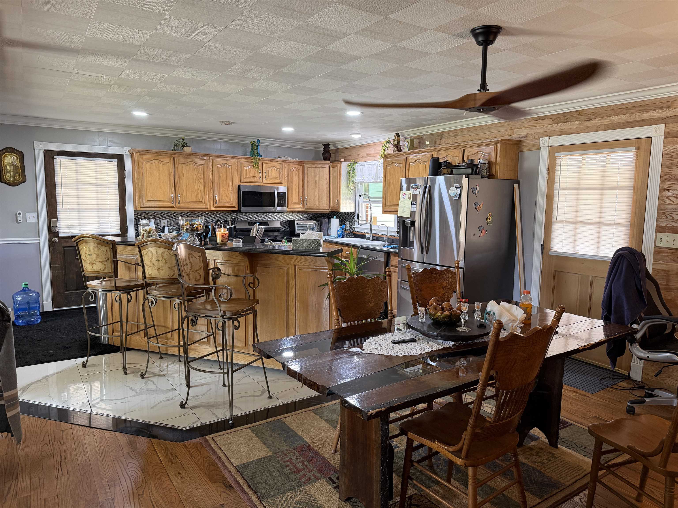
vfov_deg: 56.8
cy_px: 254
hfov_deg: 71.6
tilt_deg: -6.8
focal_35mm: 24
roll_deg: -0.2
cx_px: 339
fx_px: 470
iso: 250
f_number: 1.78
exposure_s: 1/60
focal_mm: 6.76
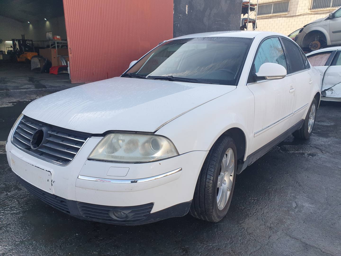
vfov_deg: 53.1
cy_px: 128
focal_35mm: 26
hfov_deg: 67.3
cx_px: 170
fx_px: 256
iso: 50
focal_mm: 4.3
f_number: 2.4
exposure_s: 1/373
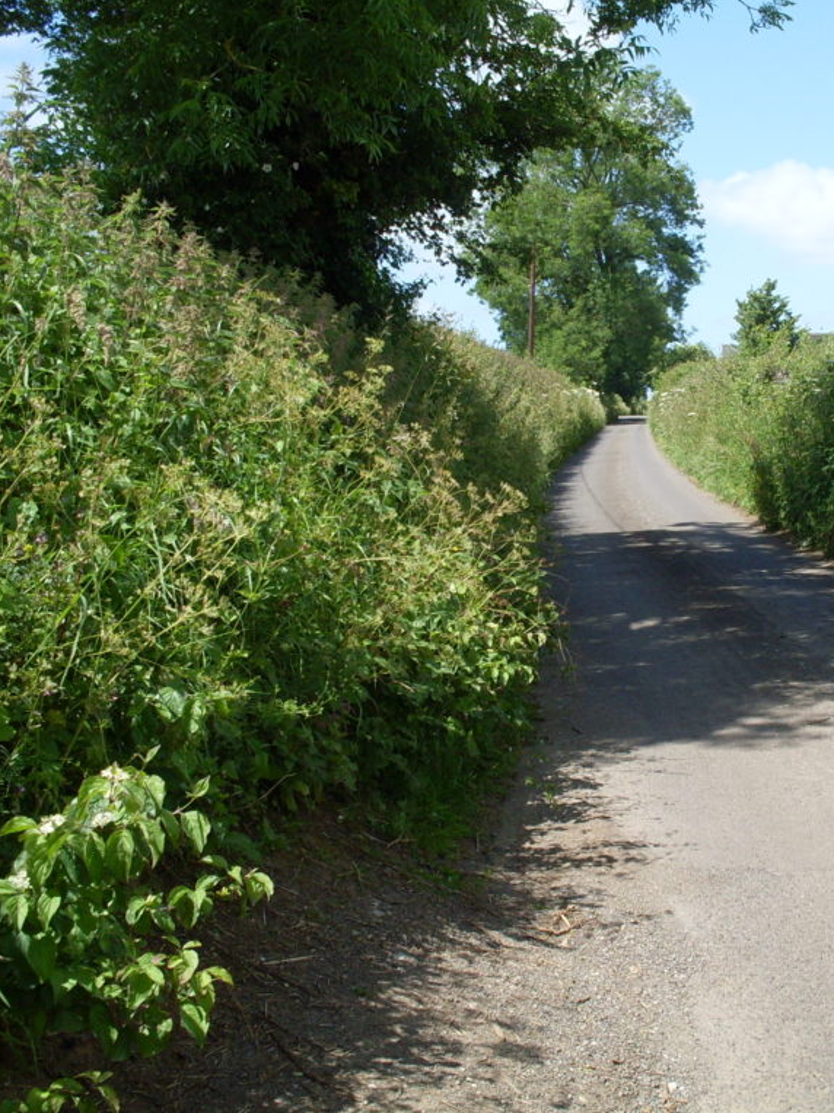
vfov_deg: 37.5
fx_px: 1639
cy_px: 556
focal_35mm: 51
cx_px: 710
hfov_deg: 27.8
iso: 80
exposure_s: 1/125
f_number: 8.4
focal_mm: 6.3
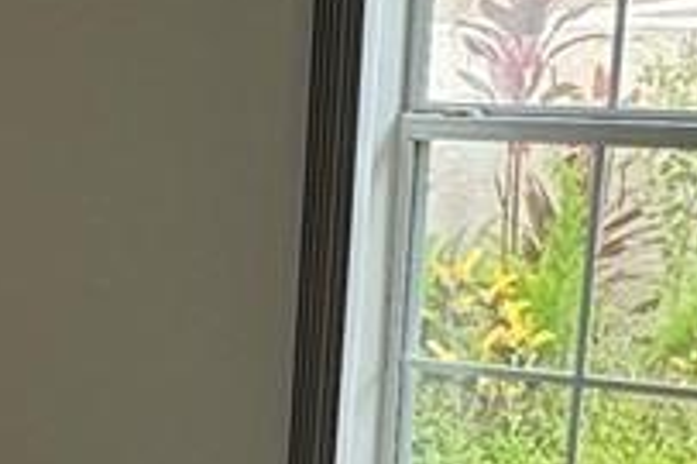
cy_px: 773
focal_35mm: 115
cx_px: -137
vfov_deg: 11.2
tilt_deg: -21.2
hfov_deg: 17.0
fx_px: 2225
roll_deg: +1.3
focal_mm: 2.22
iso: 50
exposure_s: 1/99
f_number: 2.2
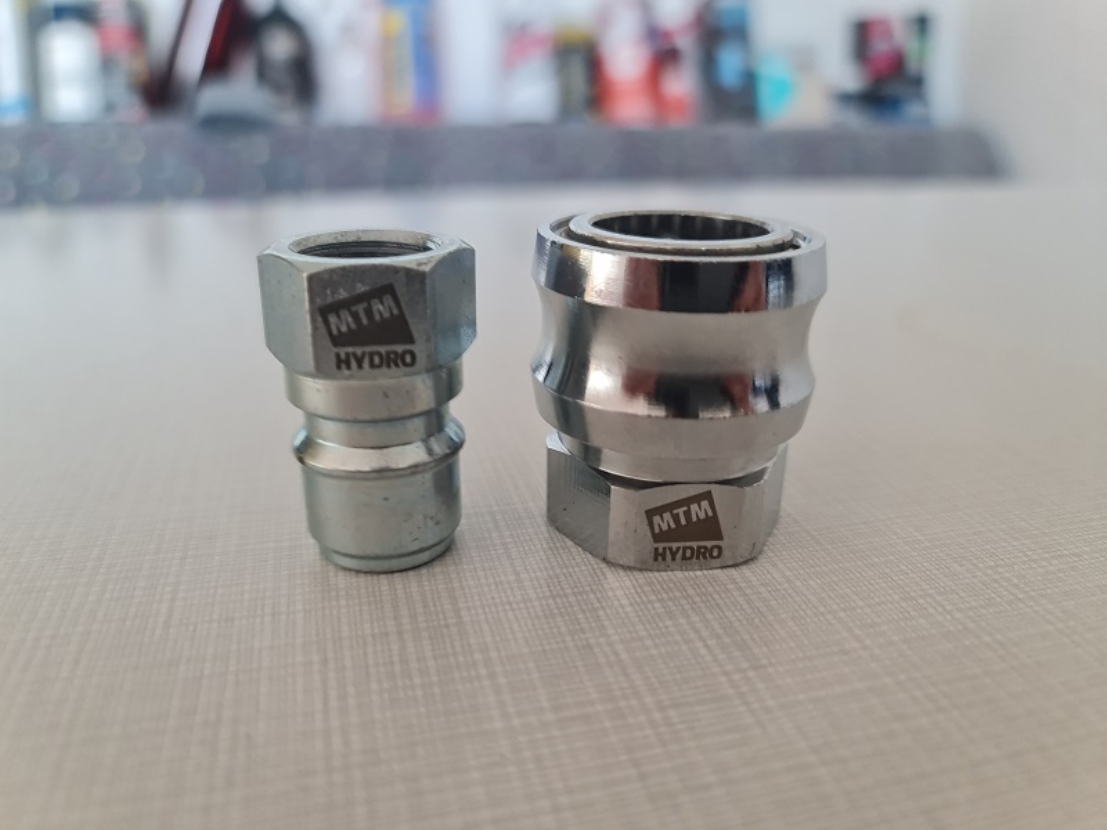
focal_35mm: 25
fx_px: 799
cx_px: 554
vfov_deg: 54.9
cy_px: 415
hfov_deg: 69.4
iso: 160
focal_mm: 7
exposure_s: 1/60
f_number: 1.8
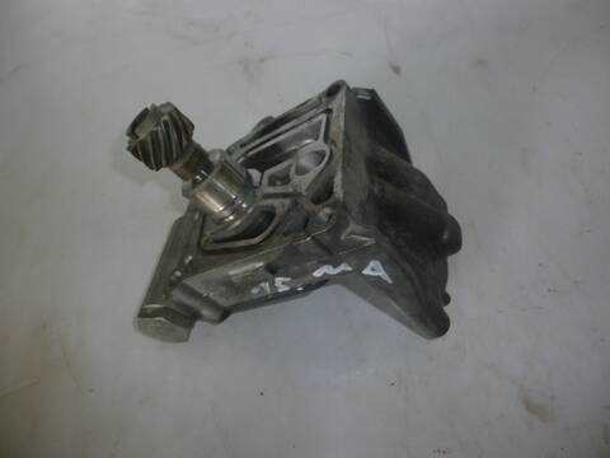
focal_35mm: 25
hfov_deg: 69.4
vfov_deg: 54.9
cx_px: 305
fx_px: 441
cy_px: 229
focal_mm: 4.5
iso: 100
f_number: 3.1
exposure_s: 1/60
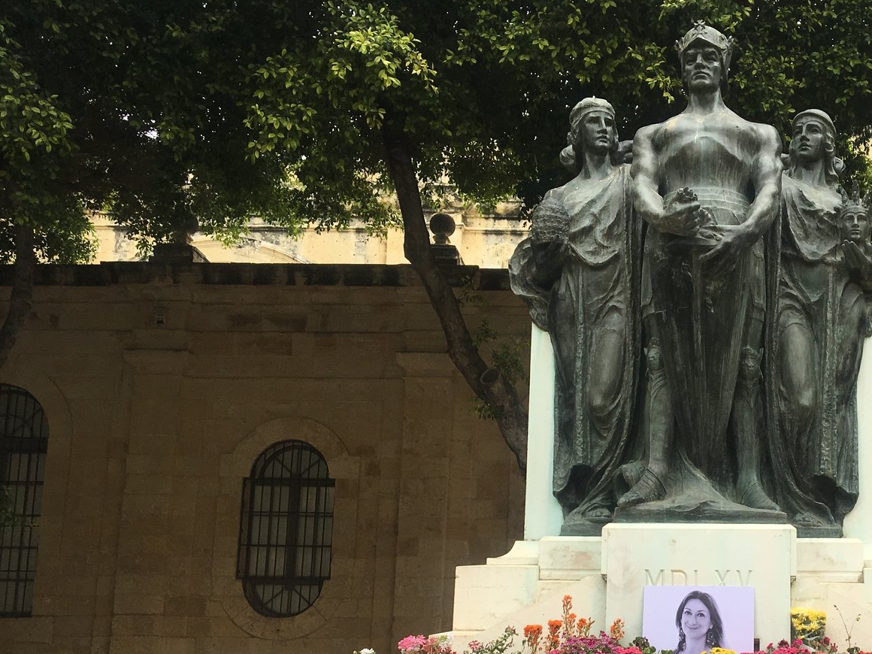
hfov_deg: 38.0
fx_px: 1209
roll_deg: -1.4
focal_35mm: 48
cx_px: 712
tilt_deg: +9.9
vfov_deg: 29.5
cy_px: 538
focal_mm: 4.15
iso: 25
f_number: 2.2
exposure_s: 1/304
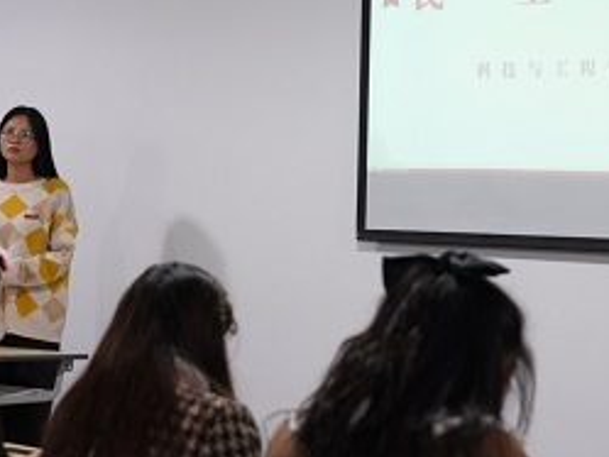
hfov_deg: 23.0
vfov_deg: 17.3
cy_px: 125
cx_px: 355
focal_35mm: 85
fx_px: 1496
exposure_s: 1/320
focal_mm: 44
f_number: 4.5
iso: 5000
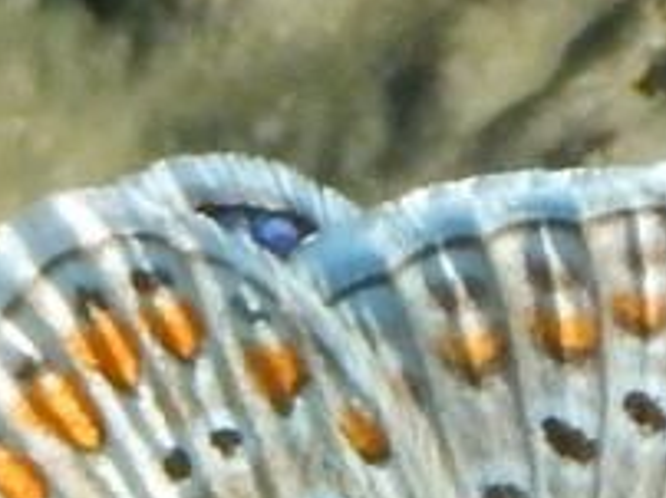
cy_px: 782
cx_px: 68
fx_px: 22676
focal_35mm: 1180
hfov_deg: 1.7
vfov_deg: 1.3
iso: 125
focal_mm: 50.1
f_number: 5.7
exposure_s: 1/250
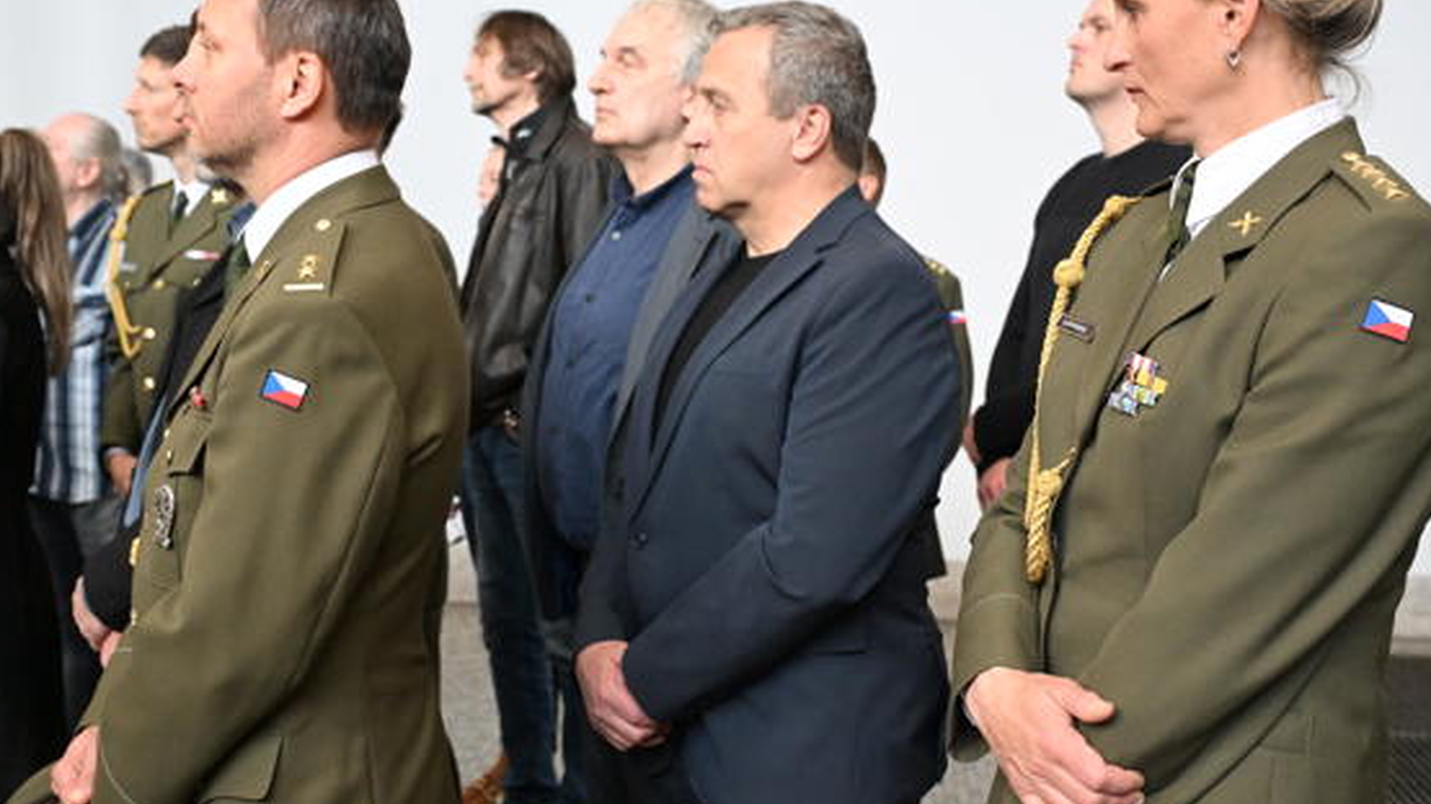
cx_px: 692
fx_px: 1783
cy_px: 442
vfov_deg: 25.4
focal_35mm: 47
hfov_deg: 43.7
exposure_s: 1/320
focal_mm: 36
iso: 5000
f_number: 4.5
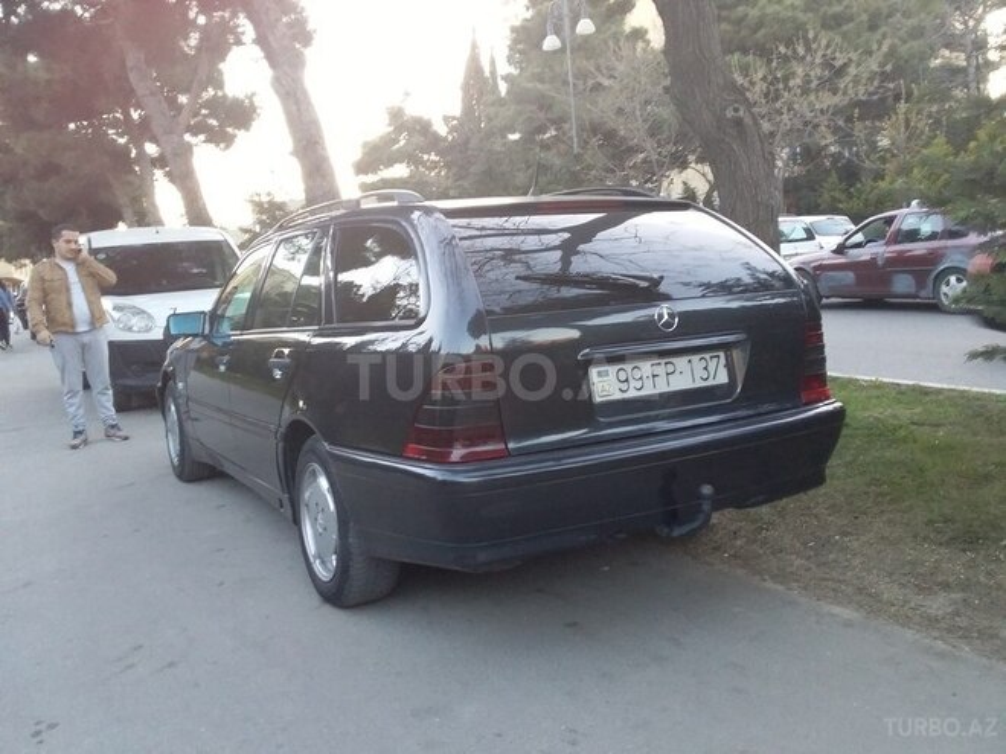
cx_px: 503
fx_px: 901
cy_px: 377
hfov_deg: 58.4
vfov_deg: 45.4
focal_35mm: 31
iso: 100
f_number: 2.2
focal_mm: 3.3
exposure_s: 1/50
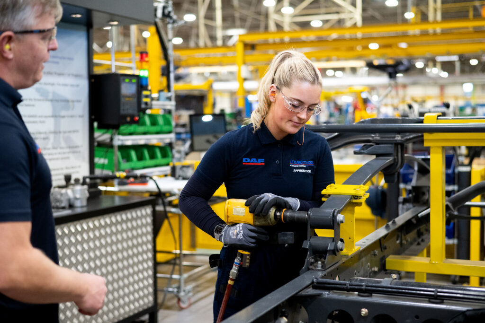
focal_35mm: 50
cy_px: 162
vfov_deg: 27.0
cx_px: 242
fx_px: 674
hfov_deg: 39.6
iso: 1600
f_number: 2.8
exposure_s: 1/200
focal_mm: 50
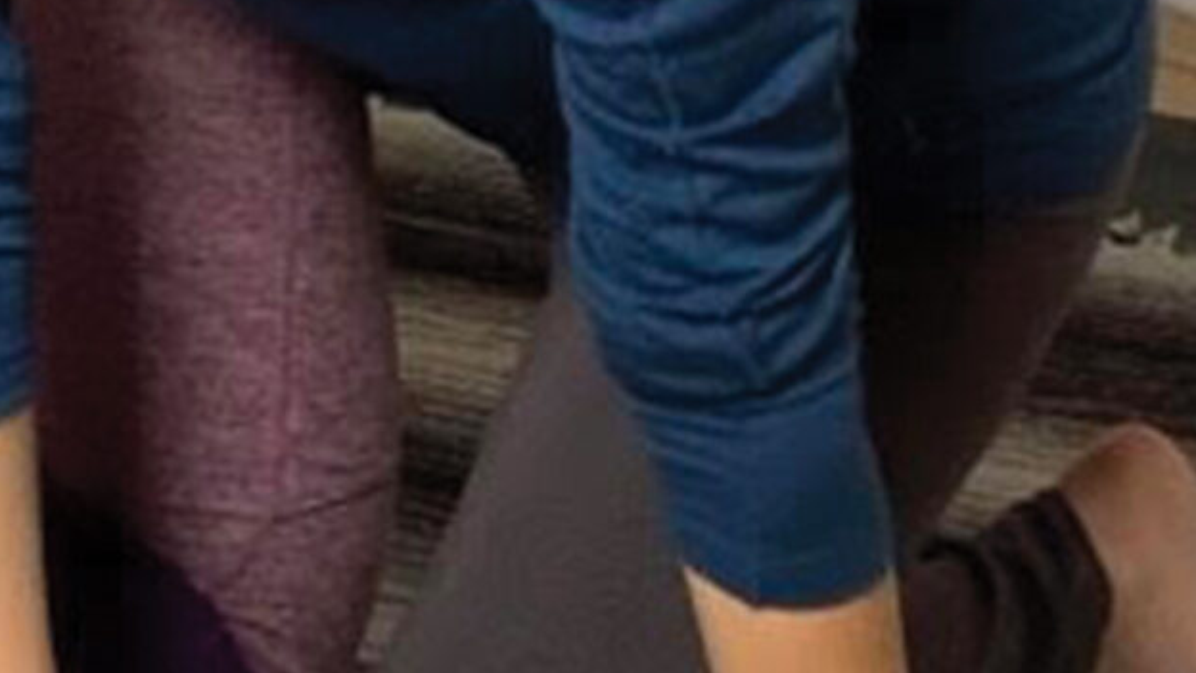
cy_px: 109
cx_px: 37
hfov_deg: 16.3
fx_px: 4091
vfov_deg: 9.4
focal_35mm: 129
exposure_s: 1/250
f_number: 4
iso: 2500
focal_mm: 30
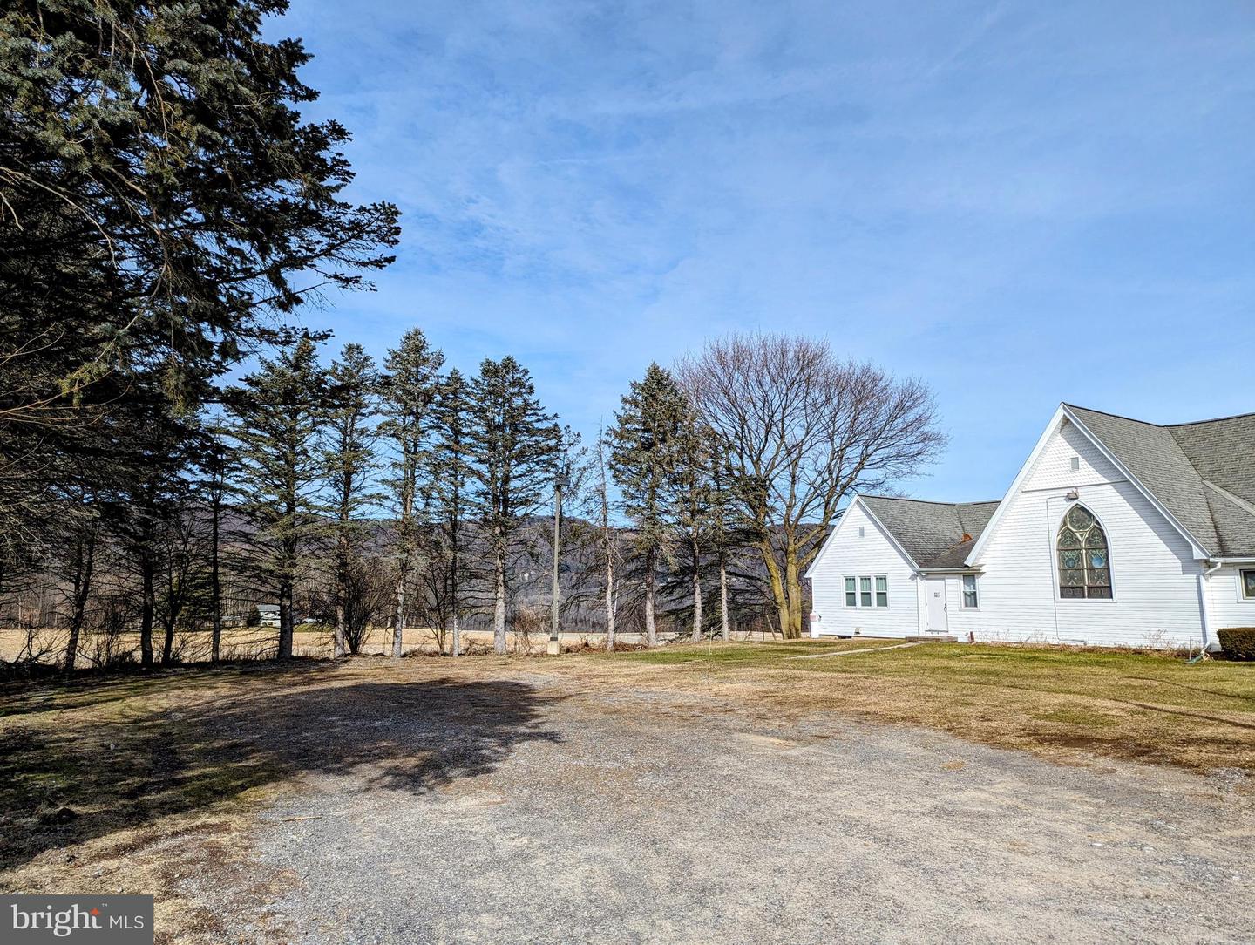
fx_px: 871
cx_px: 628
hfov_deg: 71.5
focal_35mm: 24
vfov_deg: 56.9
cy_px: 472
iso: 43
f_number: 1.85
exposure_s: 1/2695
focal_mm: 6.81
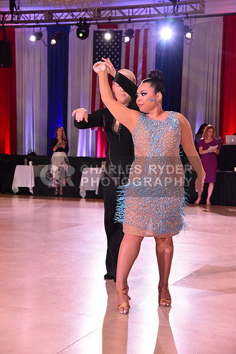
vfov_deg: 30.5
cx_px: 118
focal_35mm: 66
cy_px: 177
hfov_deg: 20.6
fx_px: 649
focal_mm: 66
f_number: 6.3
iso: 2500
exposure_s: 1/320
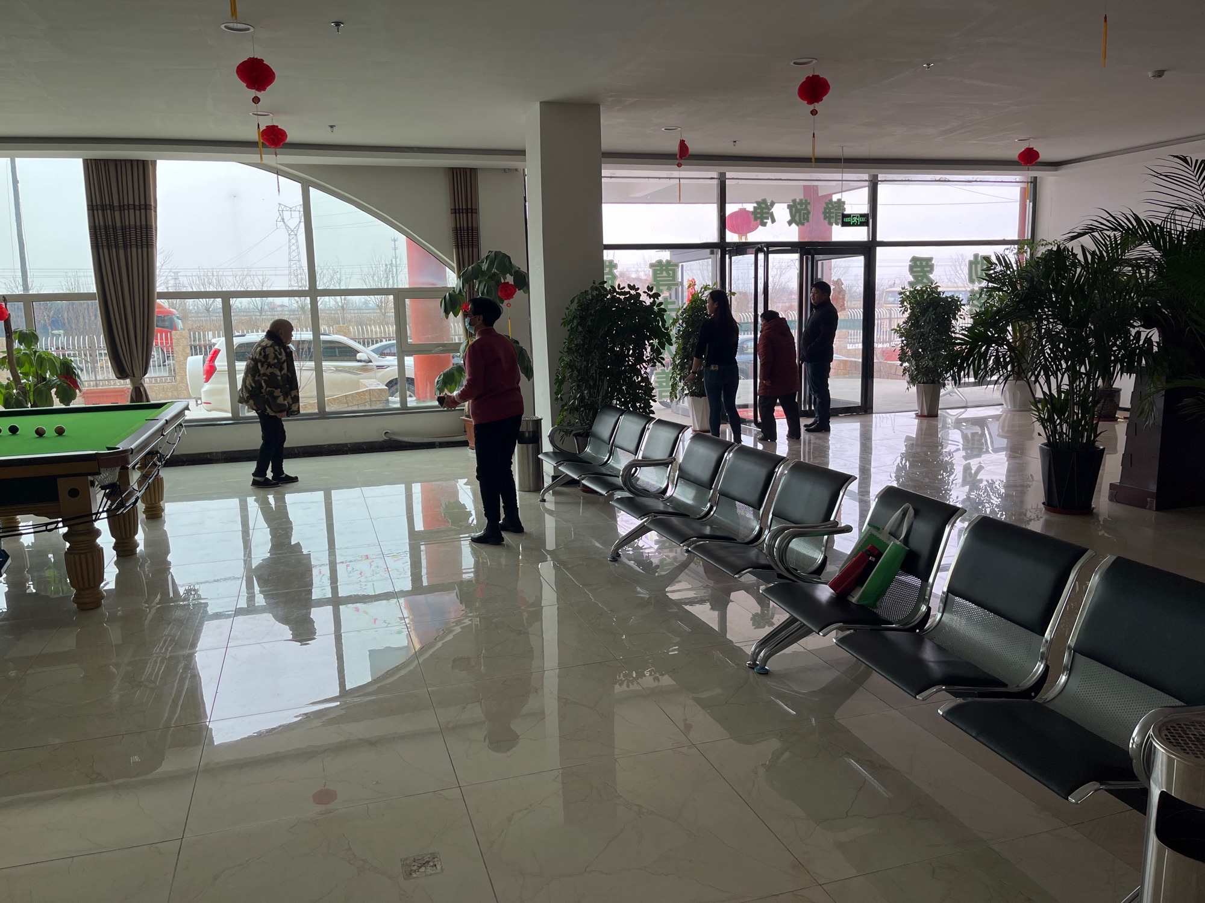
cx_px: 602
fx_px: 905
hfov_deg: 67.3
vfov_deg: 53.1
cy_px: 452
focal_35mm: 26
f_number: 1.6
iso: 40
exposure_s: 1/121
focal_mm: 5.1
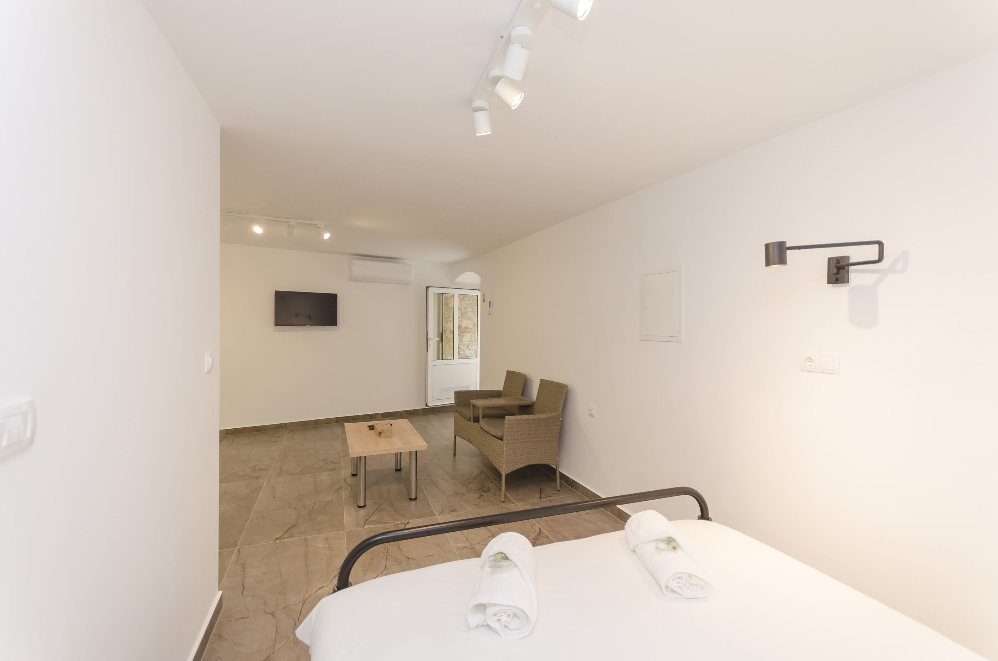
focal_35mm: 15
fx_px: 415
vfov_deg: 77.1
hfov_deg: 100.5
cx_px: 499
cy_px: 330
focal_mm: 10
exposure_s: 1/60
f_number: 4
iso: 560
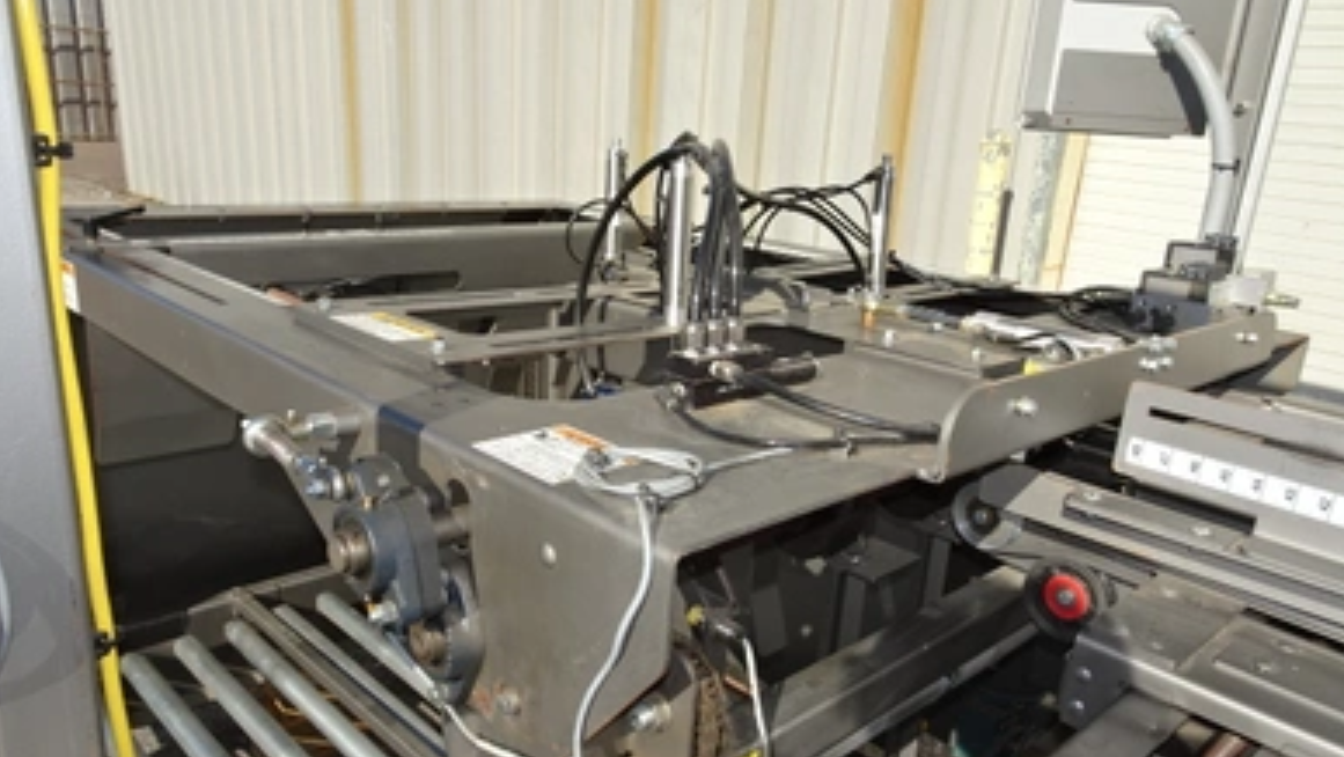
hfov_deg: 69.8
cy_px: 431
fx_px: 963
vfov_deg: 42.8
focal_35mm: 27
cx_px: 688
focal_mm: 4.1
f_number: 3.5
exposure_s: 1/1000
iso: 80
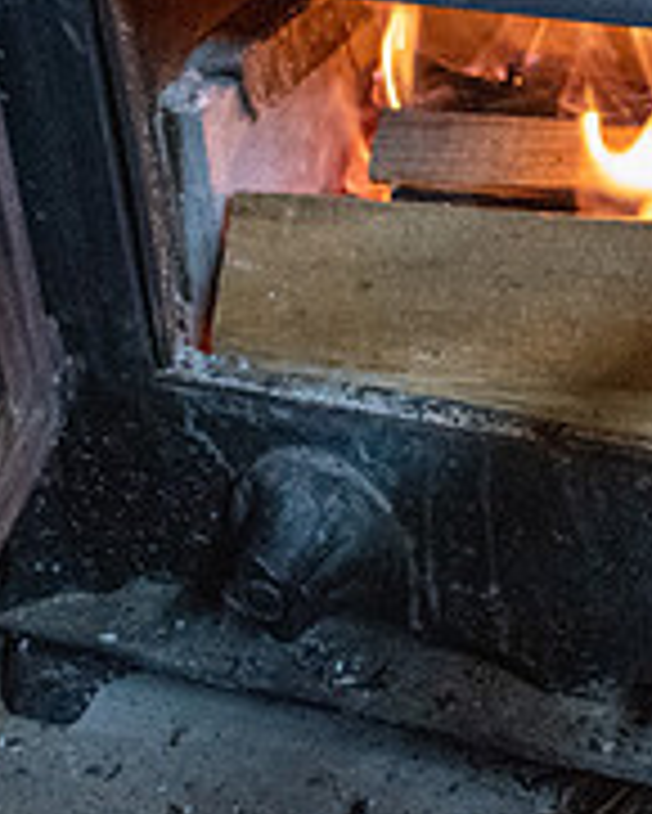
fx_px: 1952
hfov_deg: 18.3
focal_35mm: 81
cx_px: 697
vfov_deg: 22.7
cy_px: 20
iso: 5000
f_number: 3.5
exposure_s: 1/125
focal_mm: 18
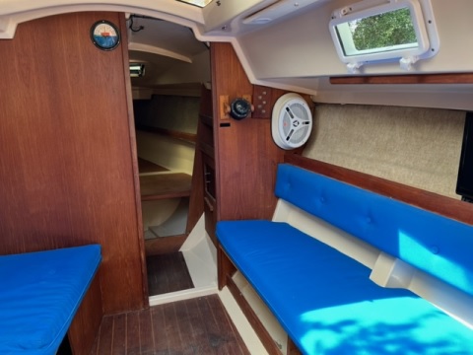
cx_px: 236
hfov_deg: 67.3
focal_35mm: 26
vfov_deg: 53.1
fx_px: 355
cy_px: 178
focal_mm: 5.7
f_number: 1.5
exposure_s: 1/121
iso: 50
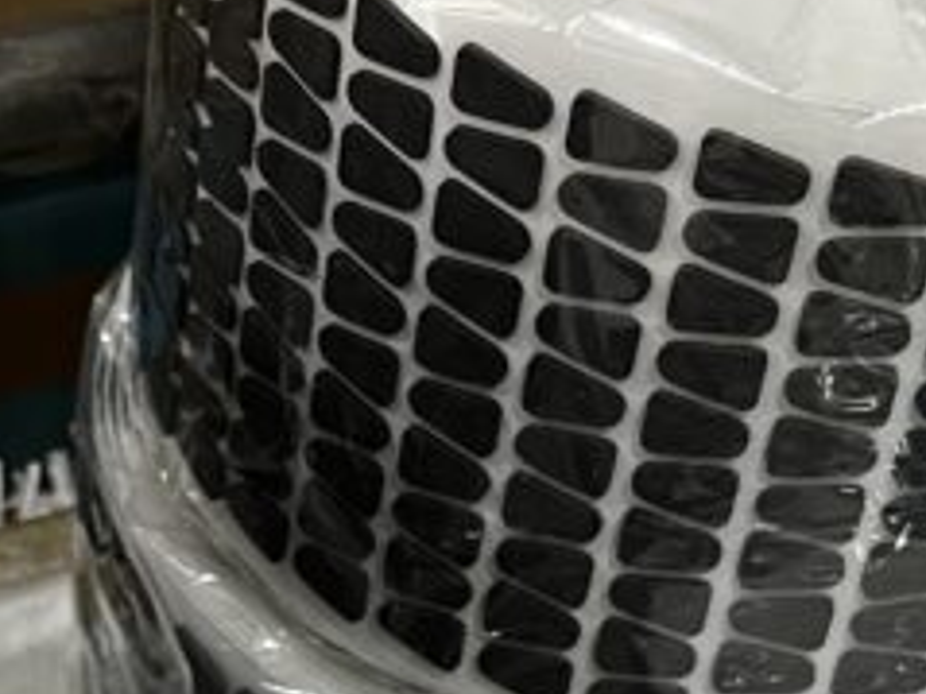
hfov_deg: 16.9
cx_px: 296
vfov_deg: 12.2
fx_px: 3102
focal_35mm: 116
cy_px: 993
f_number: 1.5
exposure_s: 1/50
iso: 200
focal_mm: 5.7
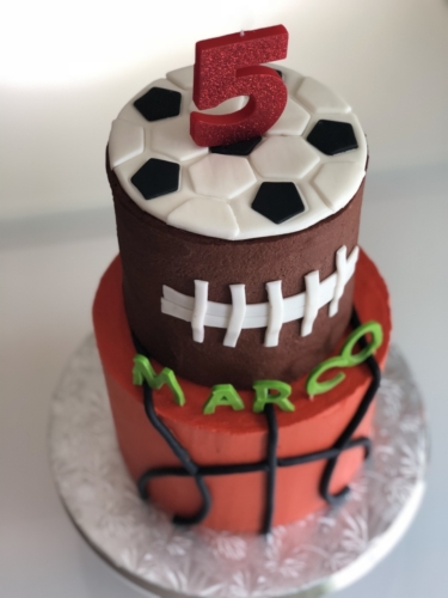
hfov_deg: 25.7
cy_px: 299
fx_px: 984
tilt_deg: -49.9
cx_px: 224
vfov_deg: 33.8
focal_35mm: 57
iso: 100
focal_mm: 6.6
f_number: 2.8
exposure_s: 1/60
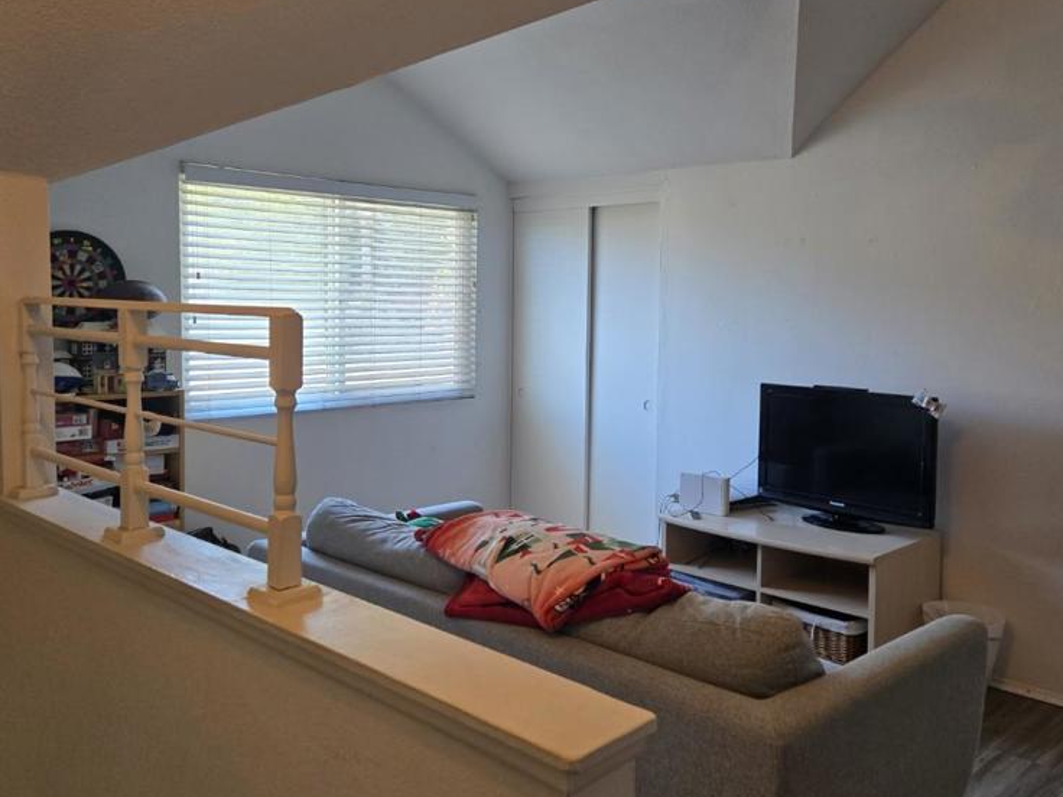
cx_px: 601
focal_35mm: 32
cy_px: 354
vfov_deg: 44.1
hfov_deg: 56.6
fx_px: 983
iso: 125
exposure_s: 1/120
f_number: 1.8
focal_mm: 5.4
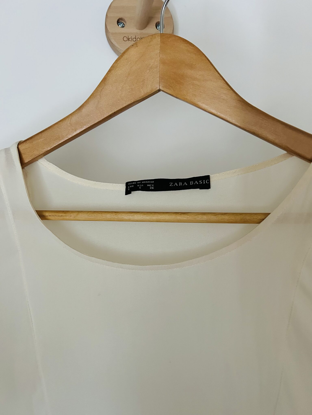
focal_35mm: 26
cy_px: 208
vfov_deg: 67.3
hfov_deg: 53.1
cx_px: 156
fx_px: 312
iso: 500
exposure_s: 1/53
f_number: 1.5
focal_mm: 5.7
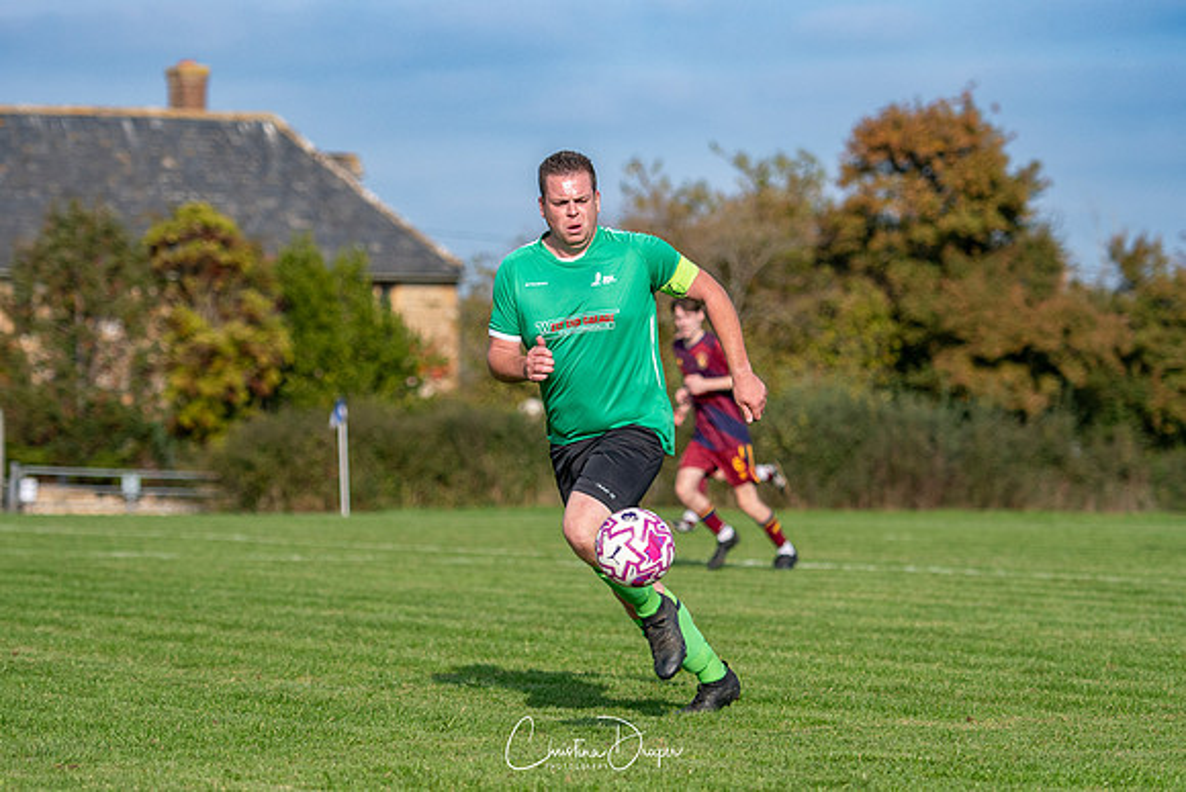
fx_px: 5190
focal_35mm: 158
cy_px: 396
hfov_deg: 13.0
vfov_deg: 8.7
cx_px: 593
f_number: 2.8
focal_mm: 105
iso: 320
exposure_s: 1/6400
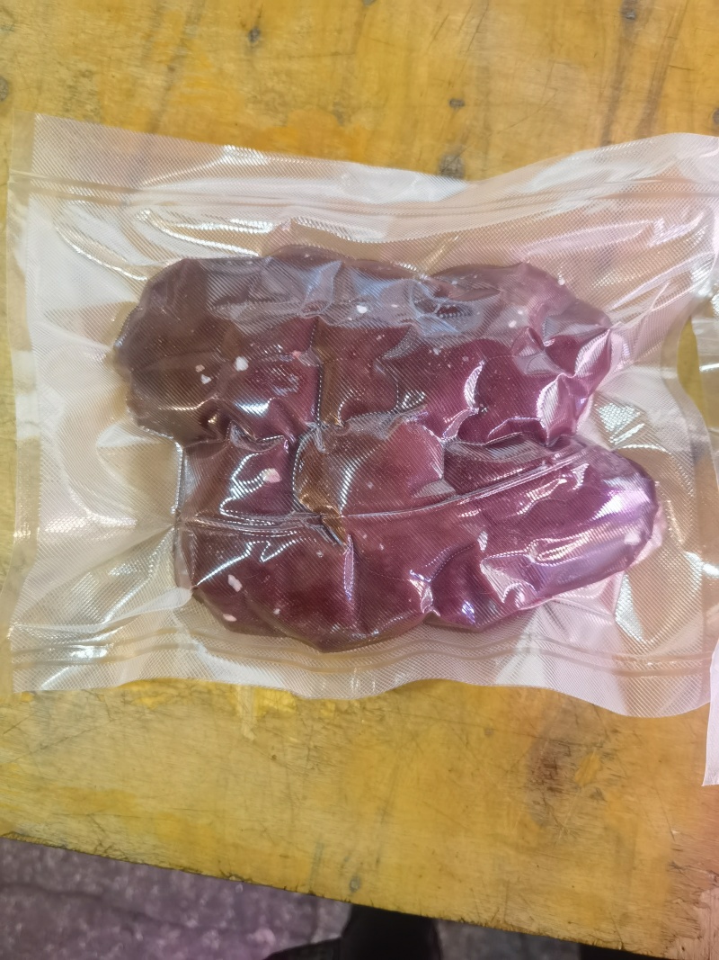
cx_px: 360
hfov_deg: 51.3
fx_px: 748
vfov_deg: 65.3
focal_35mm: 27
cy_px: 480
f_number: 1.9
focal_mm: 6.67
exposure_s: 1/100
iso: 800
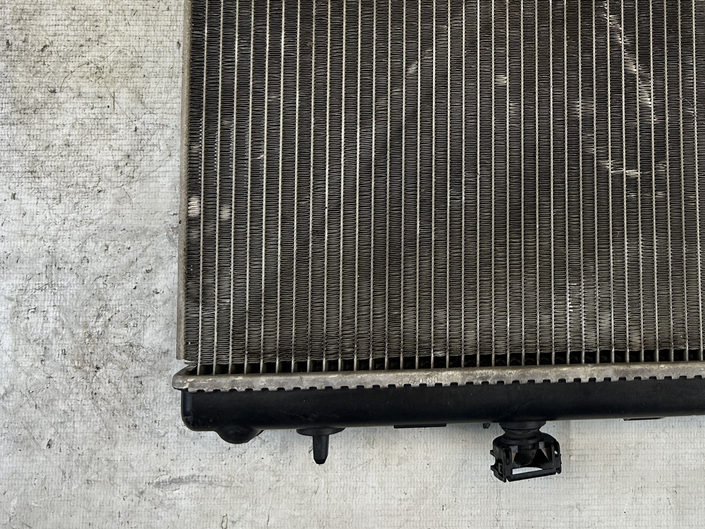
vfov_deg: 28.5
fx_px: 998
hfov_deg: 37.6
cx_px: 554
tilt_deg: -83.1
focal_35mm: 49
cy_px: 49
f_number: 1.5
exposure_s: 1/230
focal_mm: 5.7
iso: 40
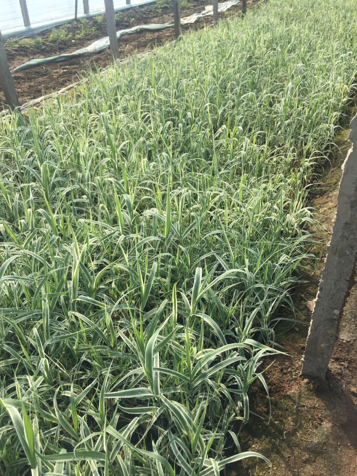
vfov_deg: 61.7
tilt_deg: -36.2
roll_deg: +2.1
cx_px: 178
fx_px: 399
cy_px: 238
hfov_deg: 48.2
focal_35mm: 29
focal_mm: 4.15
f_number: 2.2
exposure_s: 1/942
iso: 32
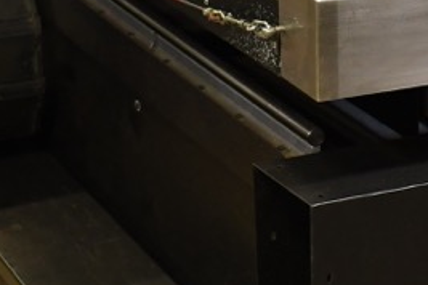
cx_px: 481
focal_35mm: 158
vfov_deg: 8.6
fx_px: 1878
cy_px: -60
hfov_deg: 12.7
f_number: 3.8
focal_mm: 22
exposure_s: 1/60
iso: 1000
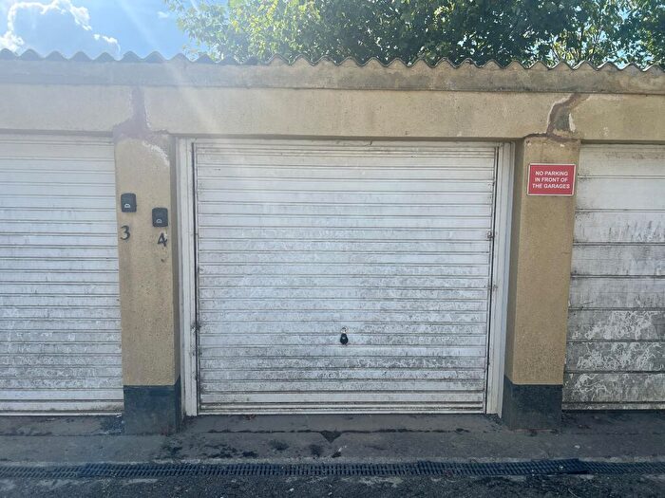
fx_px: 499
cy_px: 249
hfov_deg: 67.3
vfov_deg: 53.1
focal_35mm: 26
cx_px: 332
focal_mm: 5.7
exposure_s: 1/1972
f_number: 1.5
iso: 50
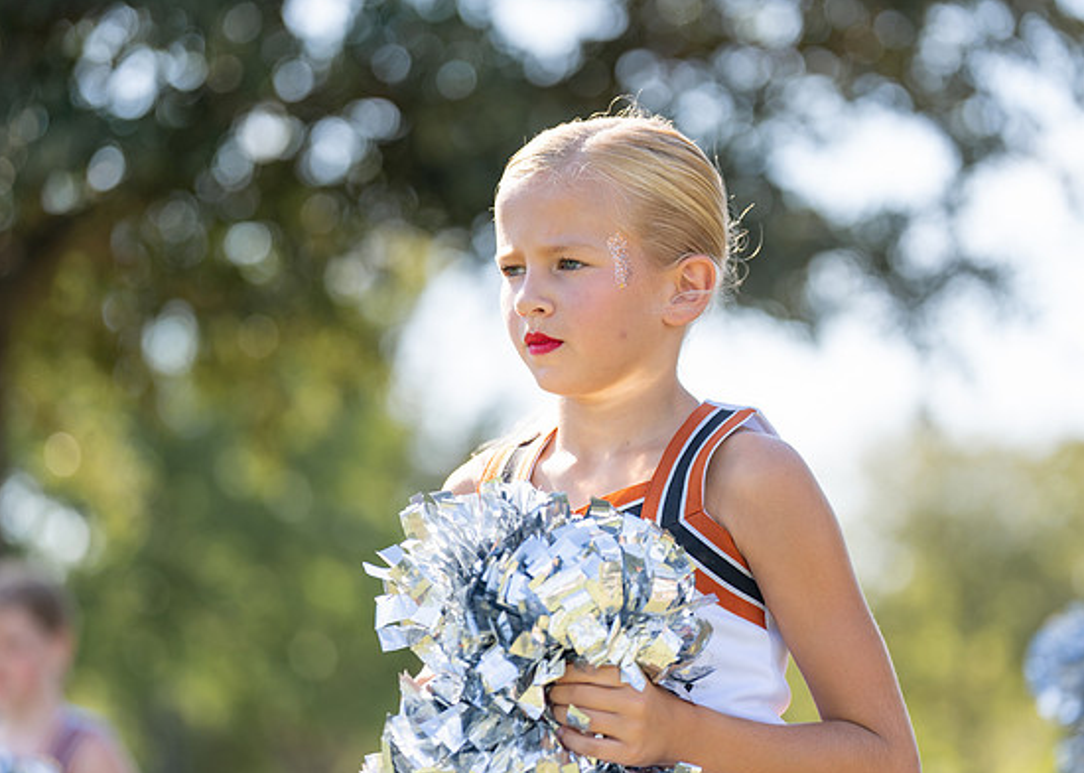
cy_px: 402
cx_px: 568
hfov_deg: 14.3
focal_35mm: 140
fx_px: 4307
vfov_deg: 10.3
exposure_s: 1/1000
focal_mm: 125
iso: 160
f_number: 2.8
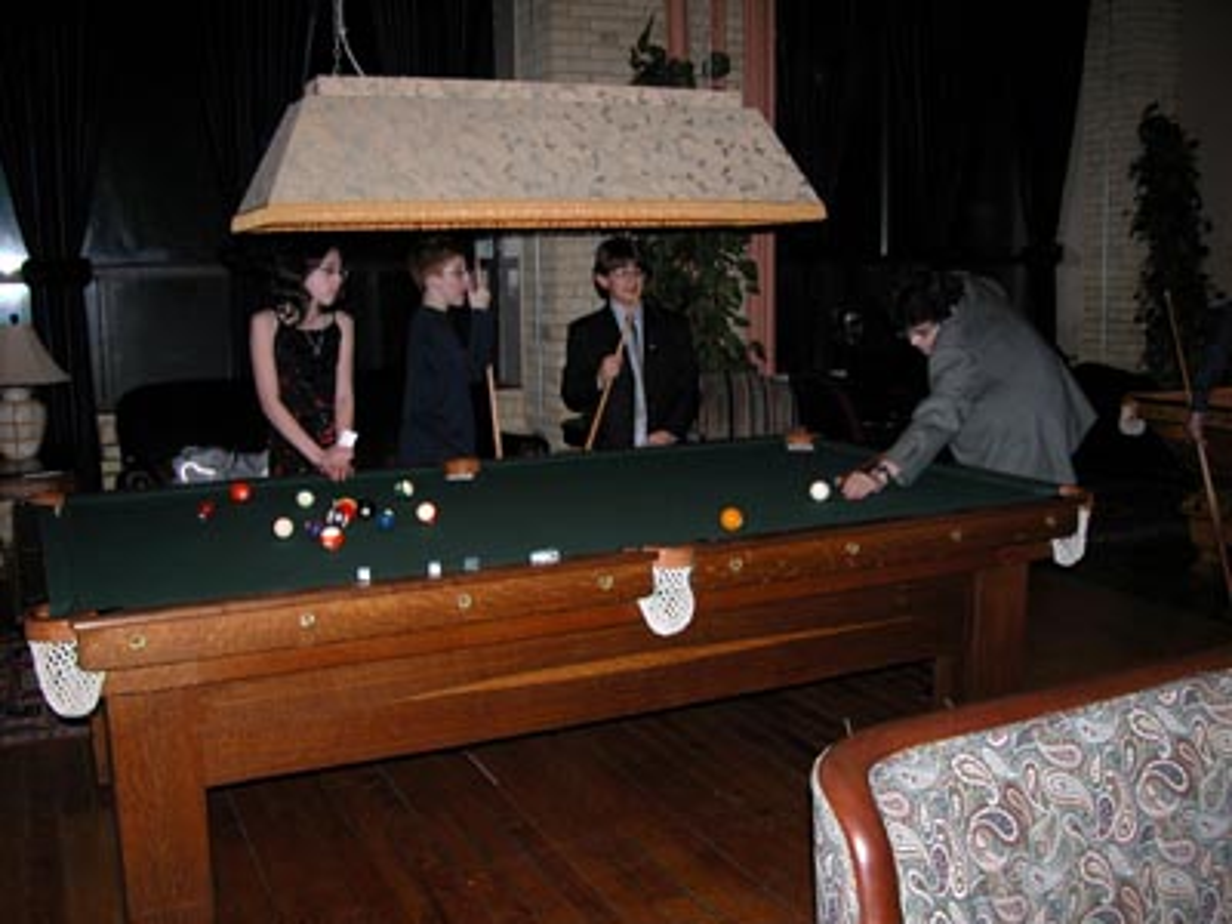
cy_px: 462
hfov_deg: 52.6
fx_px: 1246
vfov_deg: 40.7
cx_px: 616
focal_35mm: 35
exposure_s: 1/60
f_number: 2.8
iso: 100
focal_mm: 8.9
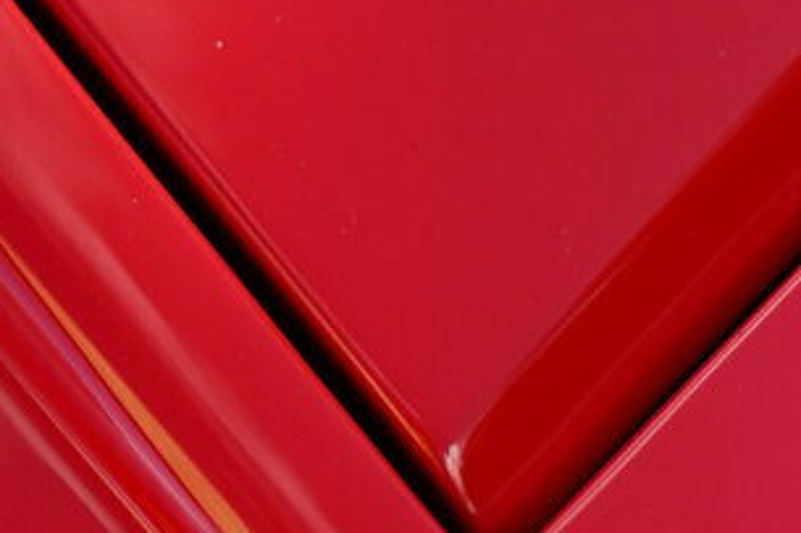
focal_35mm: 177
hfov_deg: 11.3
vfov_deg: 7.6
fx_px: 3936
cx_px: 1032
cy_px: 830
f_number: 1.4
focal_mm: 30
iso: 100
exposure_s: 1/640
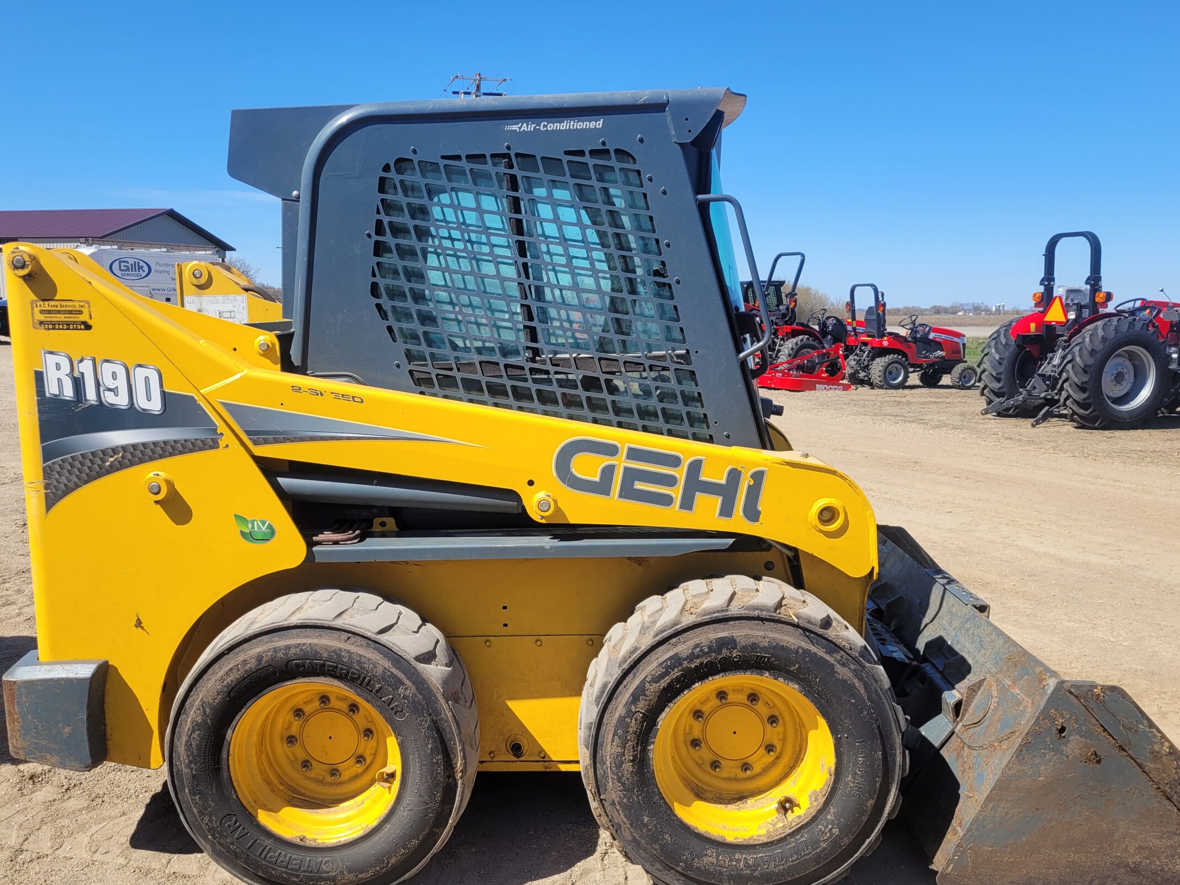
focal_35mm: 31
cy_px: 518
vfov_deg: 45.3
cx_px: 542
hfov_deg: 58.3
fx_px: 1057
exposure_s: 1/1941
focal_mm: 5.4
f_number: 1.8
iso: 40
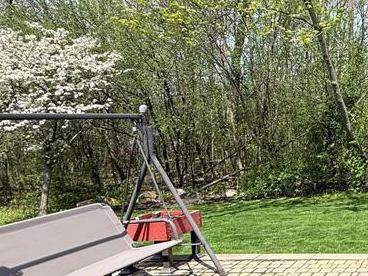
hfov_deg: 36.5
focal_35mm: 39
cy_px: 140
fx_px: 415
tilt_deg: -2.4
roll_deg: +2.0
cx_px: 445
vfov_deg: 36.8
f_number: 2.2
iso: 50
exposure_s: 1/1001
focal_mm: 2.22
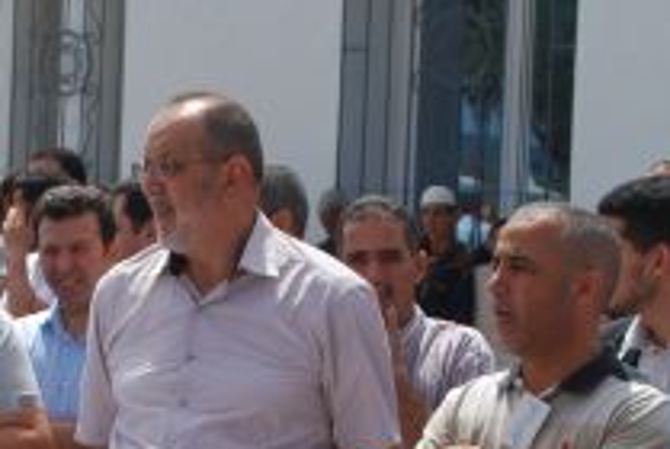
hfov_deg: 11.3
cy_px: 518
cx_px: 95
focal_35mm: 181
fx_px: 3373
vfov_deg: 7.6
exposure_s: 1/250
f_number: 8
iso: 100
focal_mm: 36
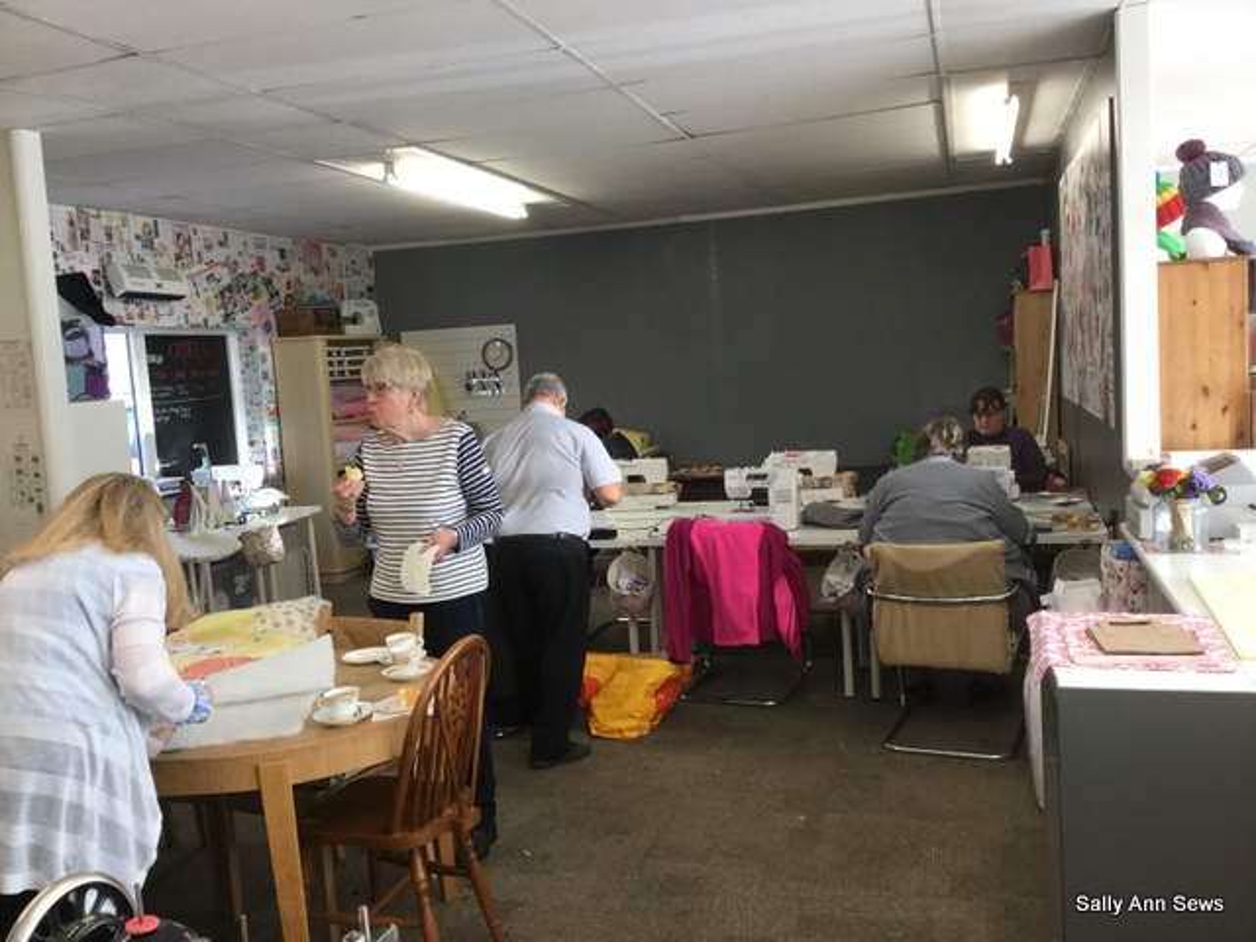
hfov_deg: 58.4
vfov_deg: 45.4
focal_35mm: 31
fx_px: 1125
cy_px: 471
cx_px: 628
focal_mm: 3.3
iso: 25
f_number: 2.4
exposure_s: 1/33
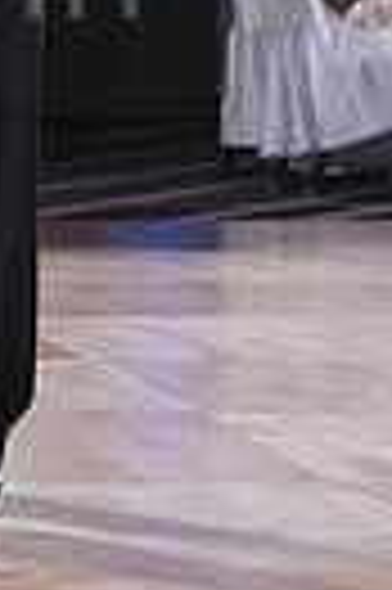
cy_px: -50
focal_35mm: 323
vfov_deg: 6.4
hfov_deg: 4.2
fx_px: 5289
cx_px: -390
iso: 2500
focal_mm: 73
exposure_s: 1/400
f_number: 4
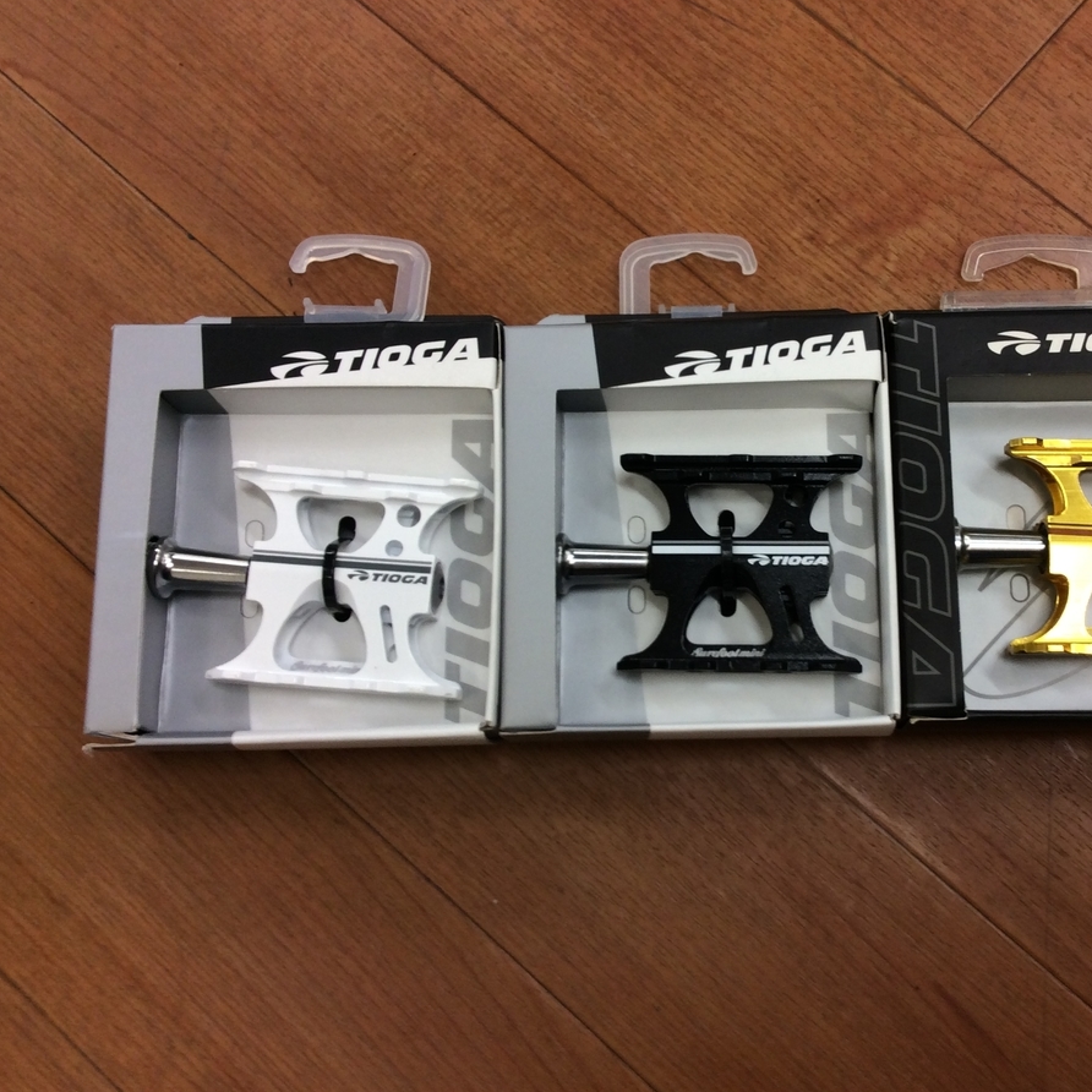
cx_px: 725
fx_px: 1356
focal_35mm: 38
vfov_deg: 43.9
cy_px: 545
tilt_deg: -76.9
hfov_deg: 43.3
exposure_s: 1/30
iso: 40
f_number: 2.4
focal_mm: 3.3
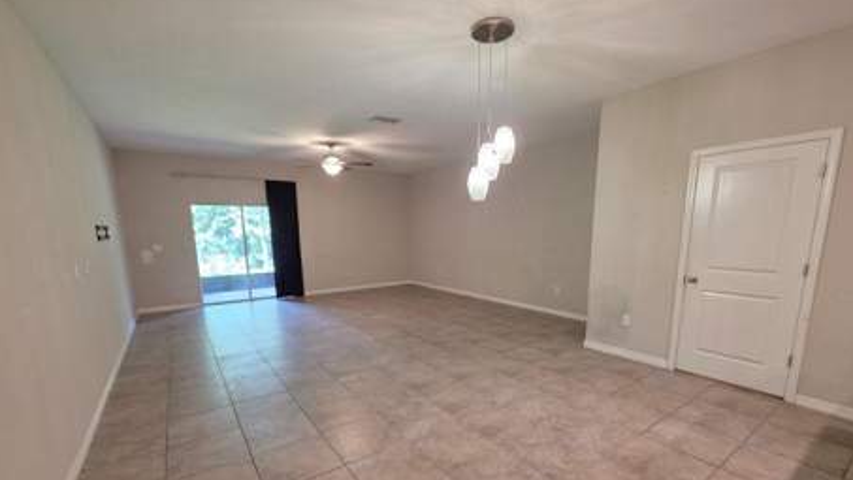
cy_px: 296
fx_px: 339
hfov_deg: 103.0
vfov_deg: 69.6
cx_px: 437
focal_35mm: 15
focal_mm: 2.2
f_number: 1.9
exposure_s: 1/60
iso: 320
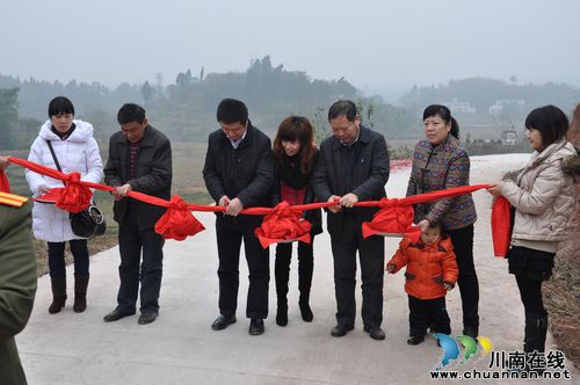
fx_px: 724
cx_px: 290
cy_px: 192
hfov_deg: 43.7
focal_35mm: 45
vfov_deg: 29.8
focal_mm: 30
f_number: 10
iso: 200
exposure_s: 1/100
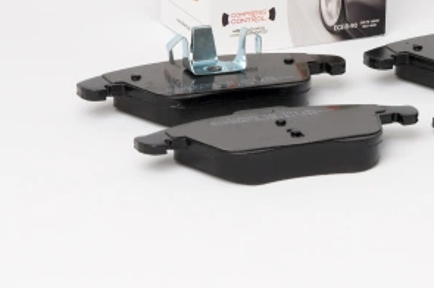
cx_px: 438
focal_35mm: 168
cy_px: 100
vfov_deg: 8.1
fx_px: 2023
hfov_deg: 12.1
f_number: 13
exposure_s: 1/200
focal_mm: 55
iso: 100
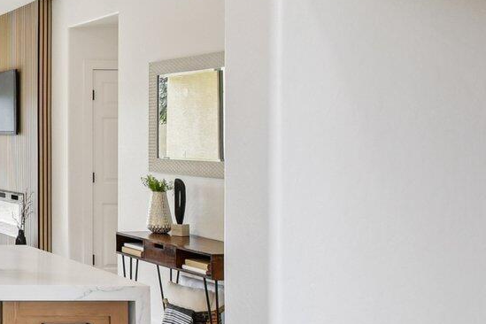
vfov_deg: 24.1
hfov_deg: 25.9
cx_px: -251
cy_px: 110
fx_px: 756
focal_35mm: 56
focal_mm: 10
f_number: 8
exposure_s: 1/60
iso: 400
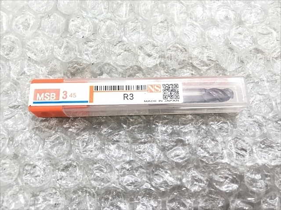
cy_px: 105
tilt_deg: -72.9
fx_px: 227
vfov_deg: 49.7
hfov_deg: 63.4
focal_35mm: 28
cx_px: 140
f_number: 1.8
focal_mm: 3.99
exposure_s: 1/40
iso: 25
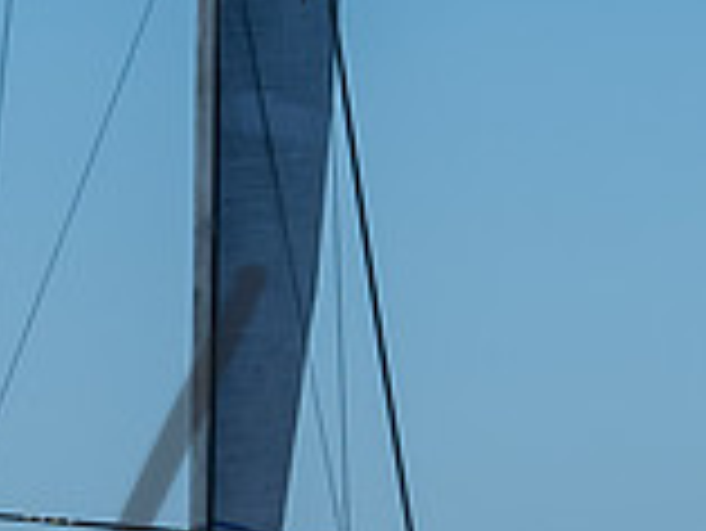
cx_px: 222
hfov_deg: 3.1
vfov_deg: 2.3
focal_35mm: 647
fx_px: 13206
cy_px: 216
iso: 160
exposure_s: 1/400
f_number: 6.3
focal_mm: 70
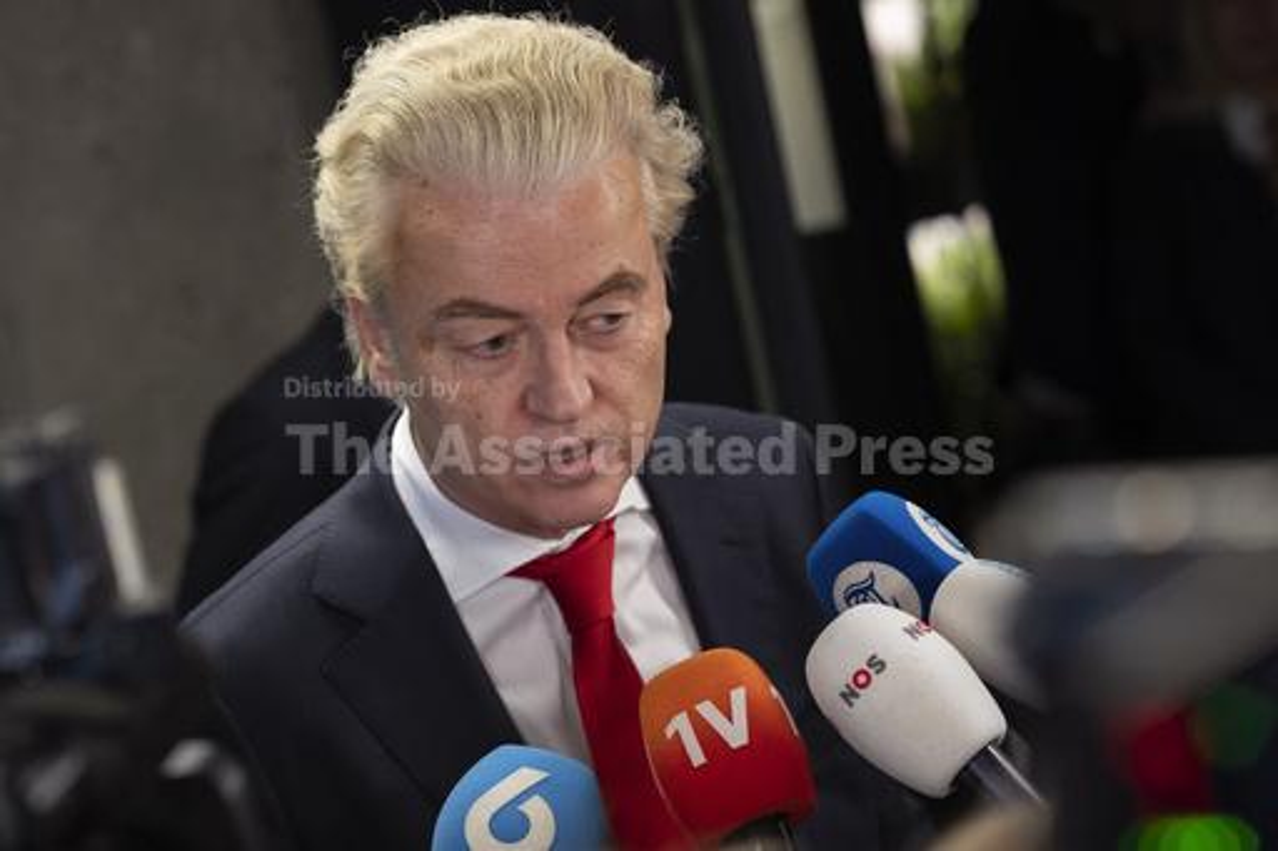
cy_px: 426
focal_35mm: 85
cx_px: 639
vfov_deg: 16.1
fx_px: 3016
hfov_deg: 23.9
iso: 1600
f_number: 3.5
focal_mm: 85
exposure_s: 1/250
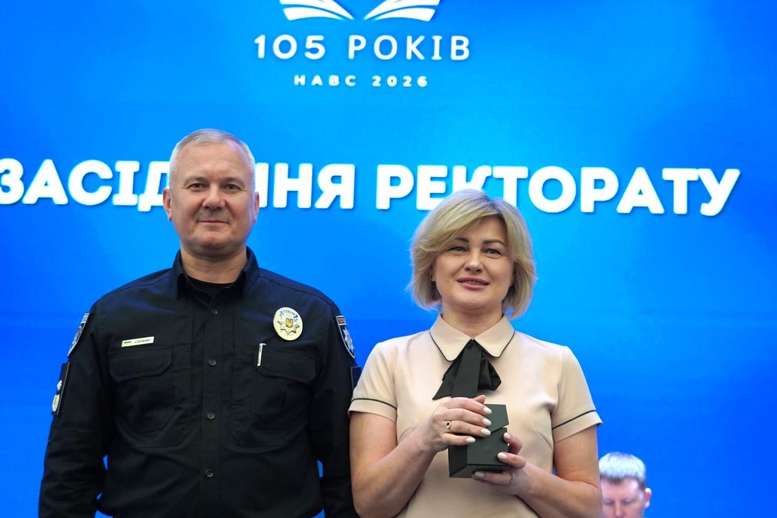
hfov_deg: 35.1
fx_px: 1230
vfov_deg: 23.7
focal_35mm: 57
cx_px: 410
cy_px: 308
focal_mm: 43
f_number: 4
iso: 2000
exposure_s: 1/160
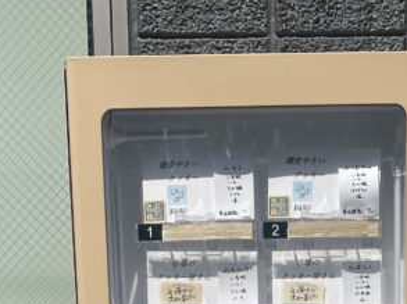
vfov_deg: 12.9
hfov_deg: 21.4
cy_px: 698
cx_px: 293
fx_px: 1069
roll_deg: +1.2
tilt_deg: -8.9
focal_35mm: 91
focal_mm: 4.2
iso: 32
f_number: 1.6
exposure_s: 1/4464
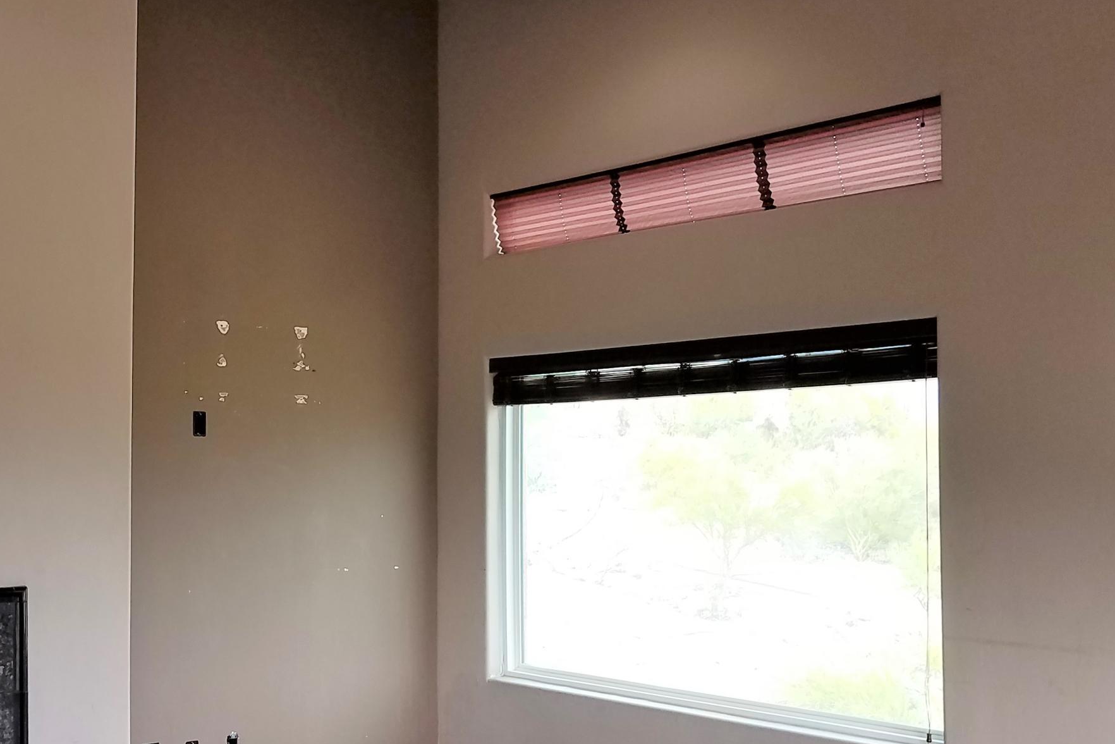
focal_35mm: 46
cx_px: 286
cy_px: 396
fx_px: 1425
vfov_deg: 29.2
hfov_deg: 41.6
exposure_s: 1/120
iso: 50
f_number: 1.7
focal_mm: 4.2
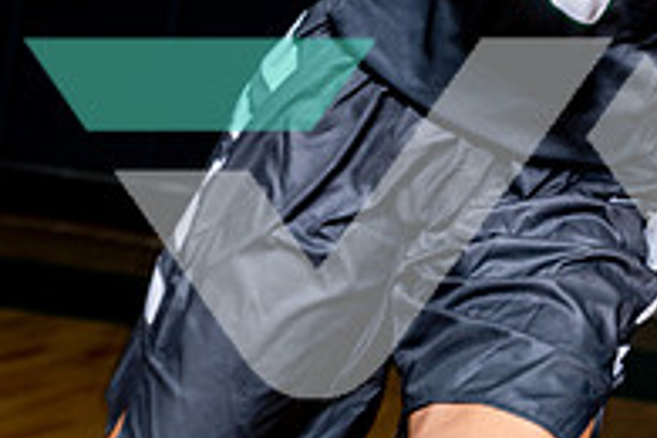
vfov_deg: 8.7
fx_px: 2829
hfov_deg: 12.8
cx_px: 893
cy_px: -190
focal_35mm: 155
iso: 250
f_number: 5.6
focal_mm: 52
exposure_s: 1/125
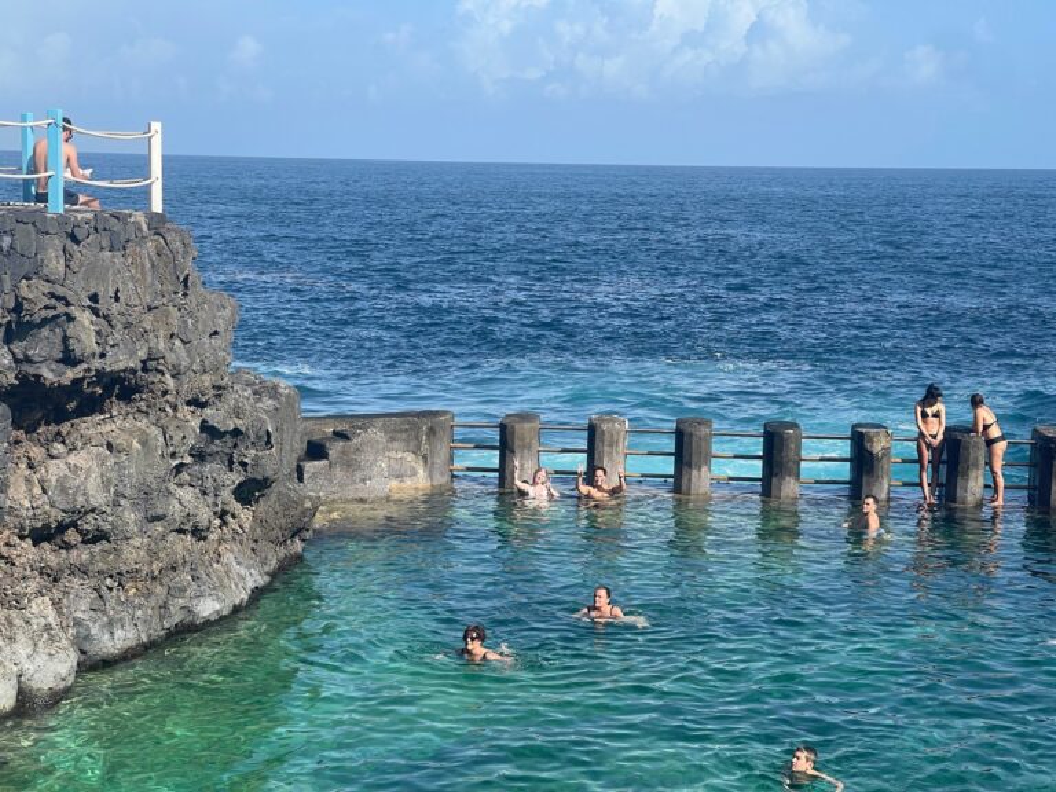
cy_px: 396
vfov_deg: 22.9
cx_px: 528
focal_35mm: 64
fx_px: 1952
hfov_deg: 30.3
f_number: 2.2
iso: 20
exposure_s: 1/1004
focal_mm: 7.5
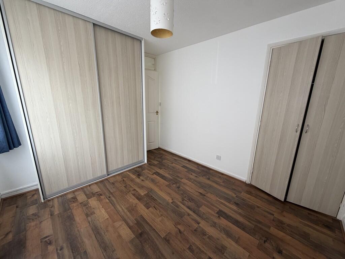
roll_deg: +0.0
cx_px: 172
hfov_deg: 102.1
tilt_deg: -14.1
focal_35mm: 14
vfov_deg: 85.7
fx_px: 140
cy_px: 130
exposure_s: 1/121
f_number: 2.2
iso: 80
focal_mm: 2.22
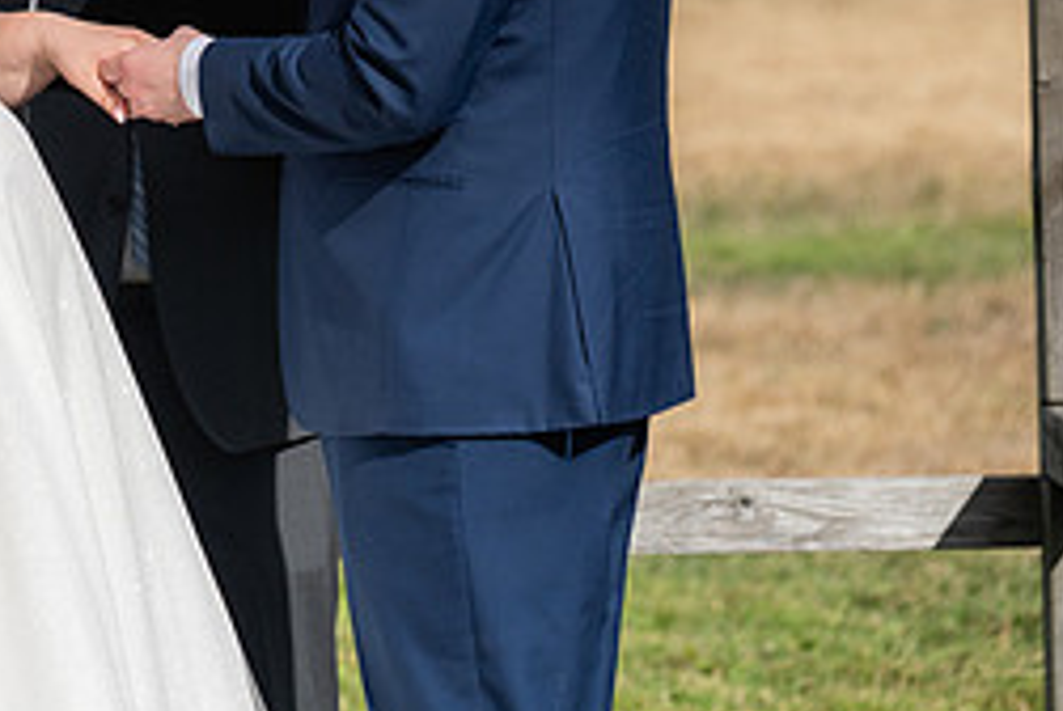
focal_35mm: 346
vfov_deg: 4.0
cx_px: 42
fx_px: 10228
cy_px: -70
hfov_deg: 5.9
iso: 400
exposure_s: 1/8000
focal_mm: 150
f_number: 4.5
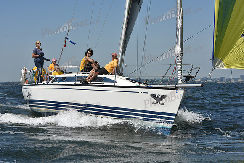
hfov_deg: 23.9
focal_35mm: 85
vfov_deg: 16.1
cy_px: 82
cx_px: 122
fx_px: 576
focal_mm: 85
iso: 250
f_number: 9
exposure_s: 1/1250
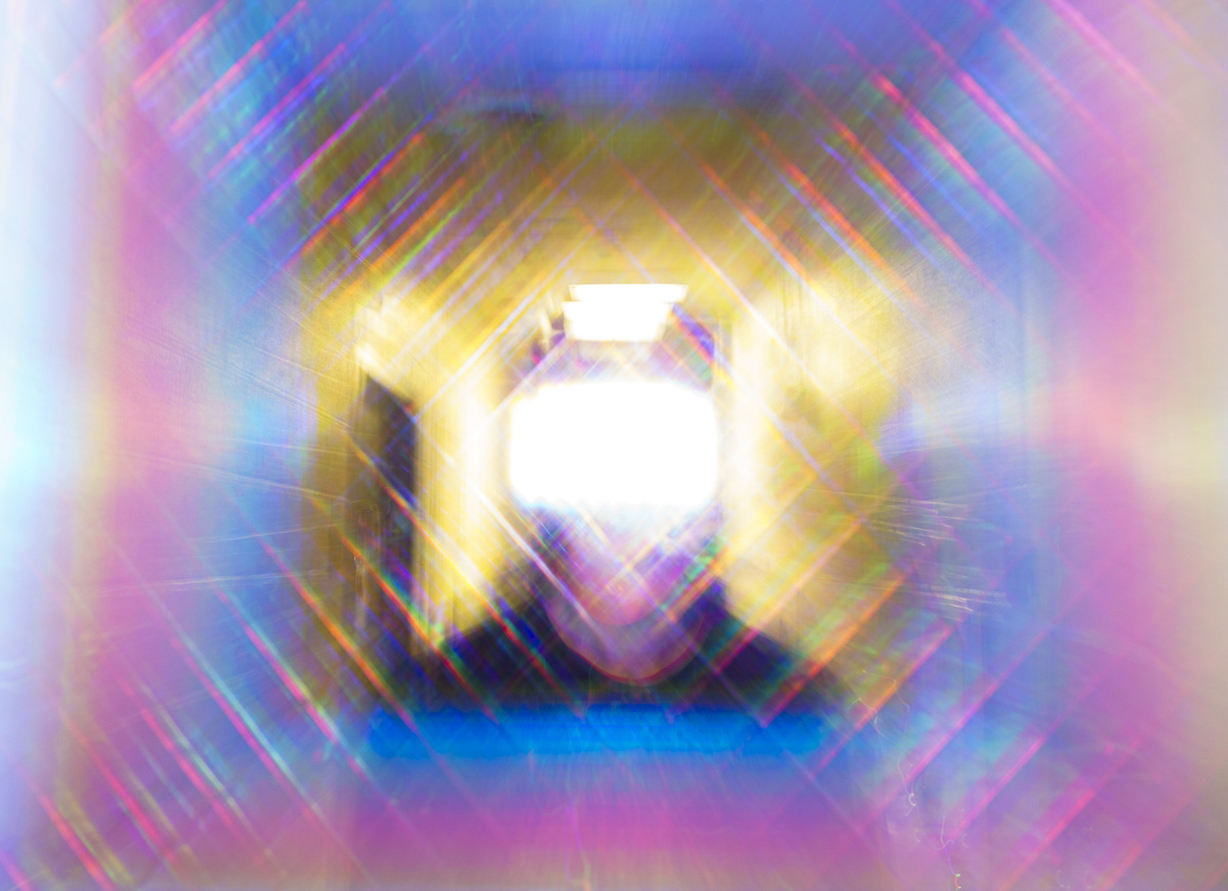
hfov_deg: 62.9
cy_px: 446
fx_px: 1002
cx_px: 560
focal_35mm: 29
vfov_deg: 47.9
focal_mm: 18
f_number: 6.3
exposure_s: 1.3
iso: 250
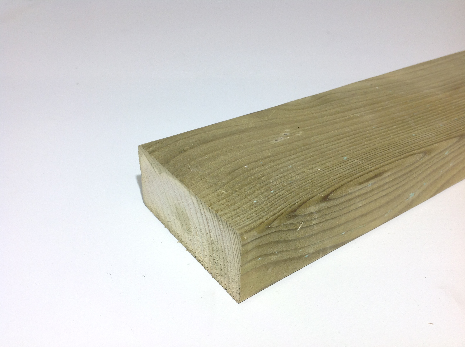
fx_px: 469
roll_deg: -0.7
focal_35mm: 35
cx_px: 232
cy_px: 174
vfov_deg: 40.6
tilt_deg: -30.3
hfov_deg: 52.7
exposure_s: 1/100
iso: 50
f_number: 2.4
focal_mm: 4.28
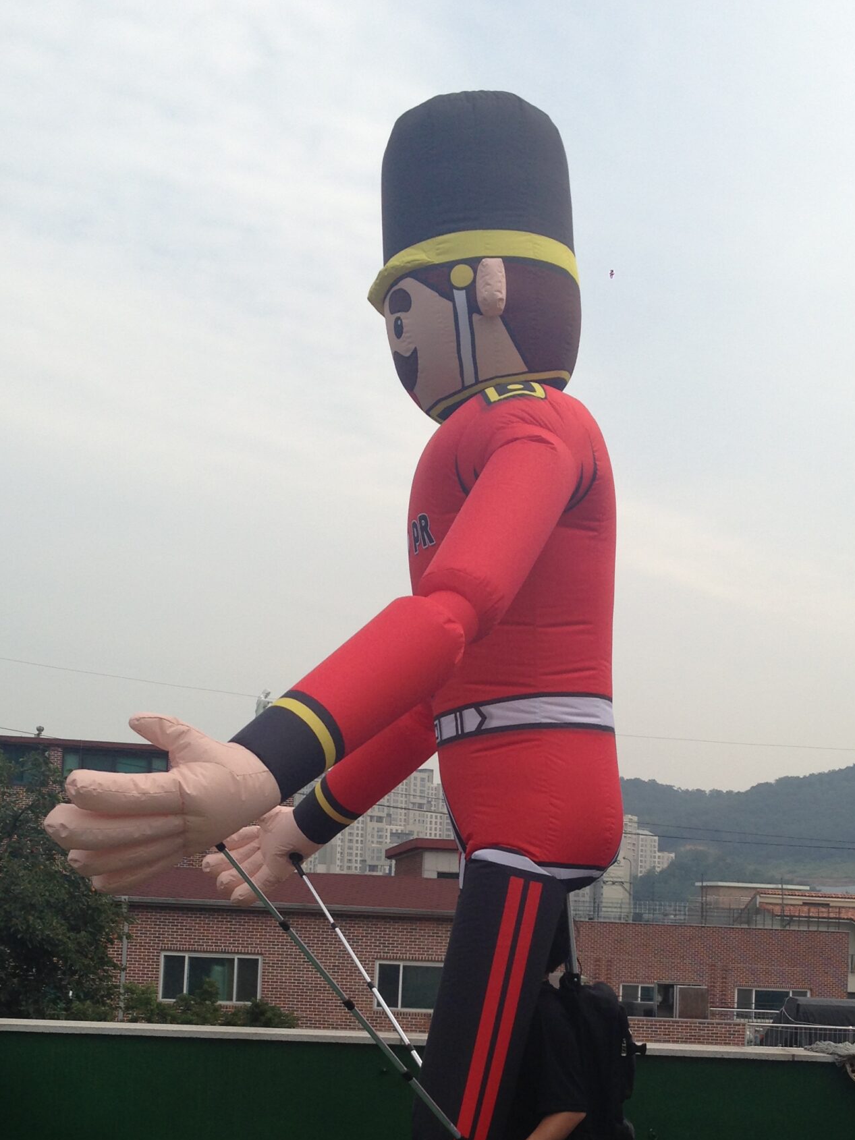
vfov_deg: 37.4
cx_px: 485
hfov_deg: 29.1
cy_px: 830
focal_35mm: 50
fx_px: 1647
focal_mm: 4.12
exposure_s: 1/1085
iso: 50
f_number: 2.4
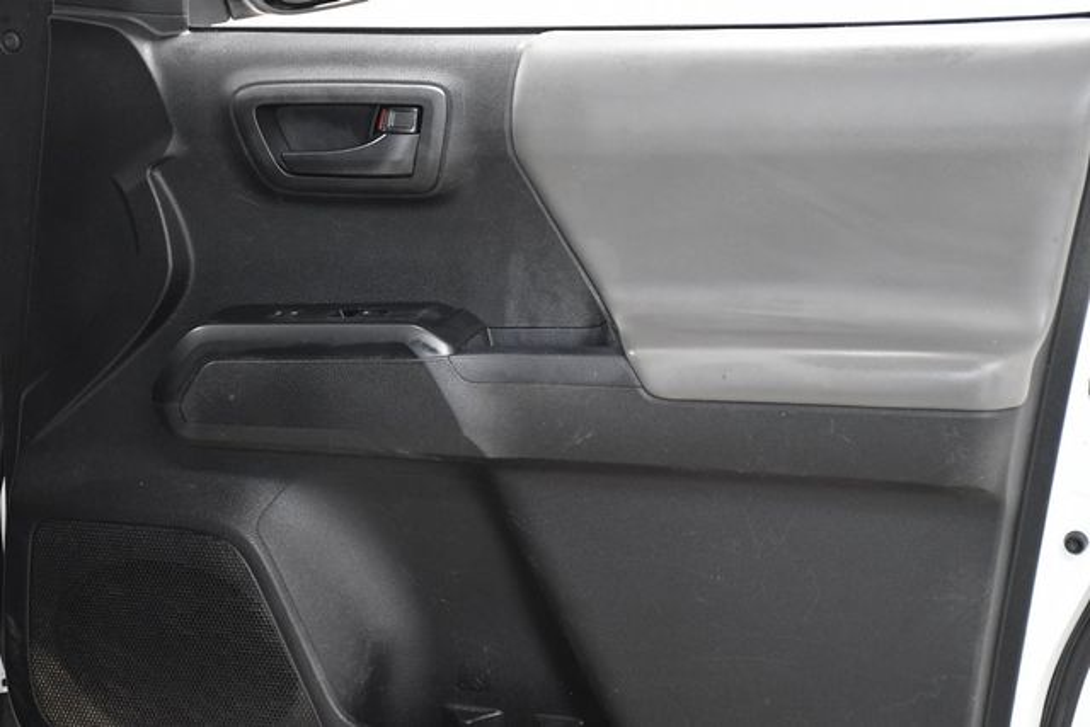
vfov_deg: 18.2
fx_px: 2271
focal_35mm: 75
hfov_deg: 27.0
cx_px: 545
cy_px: 364
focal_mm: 50
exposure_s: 1/100
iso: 2500
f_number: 4.8
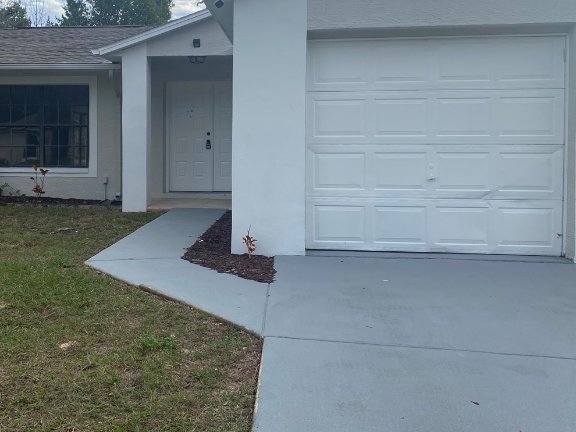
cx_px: 181
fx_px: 699
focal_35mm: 42
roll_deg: -0.2
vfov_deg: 34.2
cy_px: 156
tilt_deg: -0.9
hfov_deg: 44.0
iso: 32
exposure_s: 1/2105
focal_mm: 4.25
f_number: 1.8
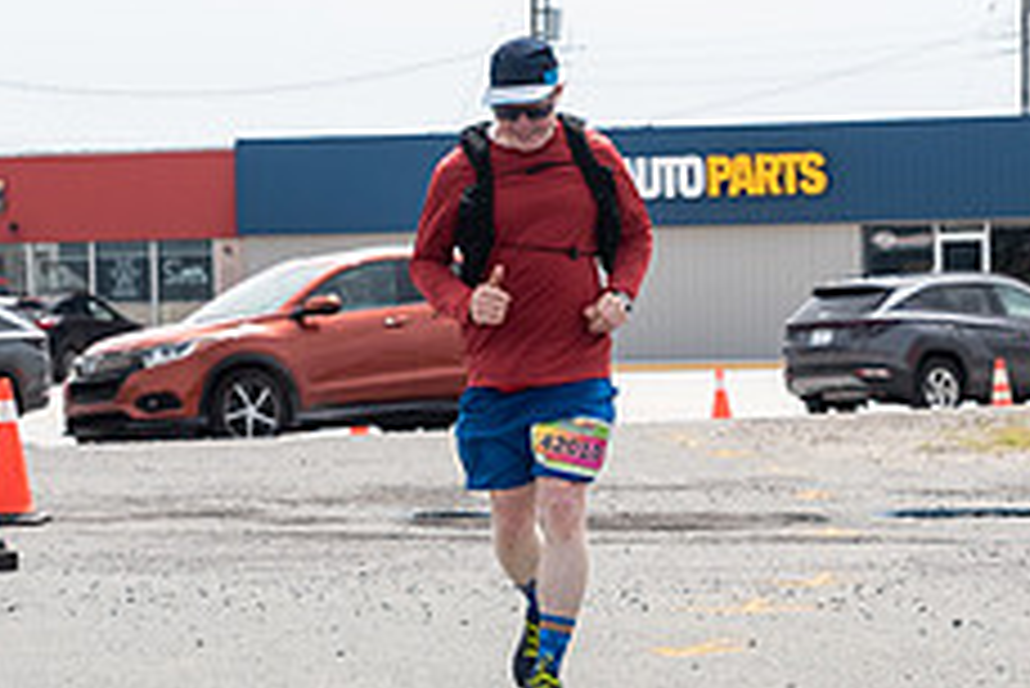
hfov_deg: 11.6
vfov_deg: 7.8
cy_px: 249
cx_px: 571
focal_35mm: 177
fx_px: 5067
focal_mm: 48
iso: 800
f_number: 4
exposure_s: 1/4000
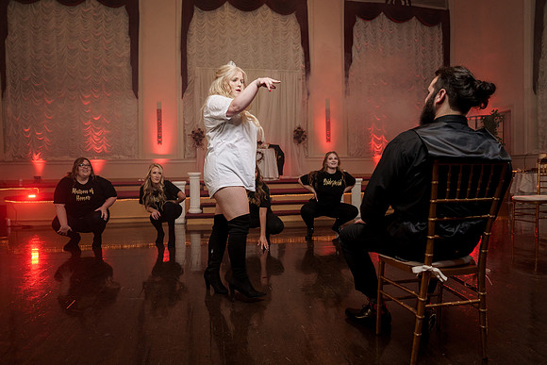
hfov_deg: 73.7
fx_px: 365
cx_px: 274
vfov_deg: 53.2
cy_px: 182
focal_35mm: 24
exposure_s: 1/200
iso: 2000
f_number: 4
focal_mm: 24
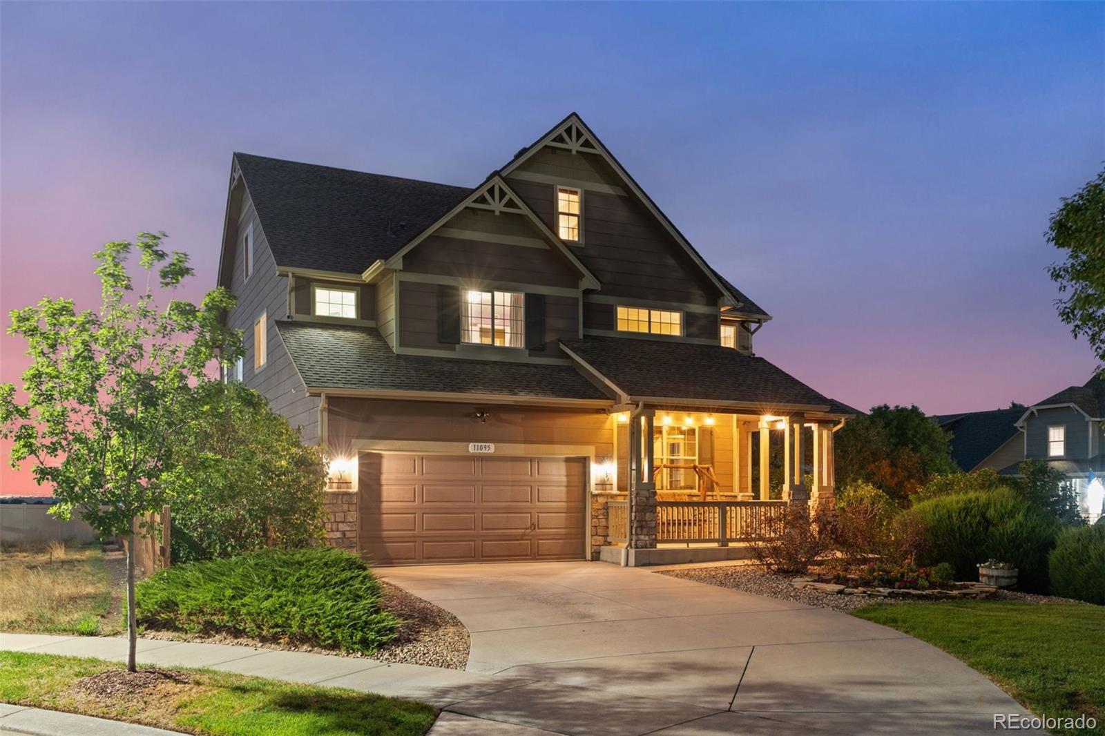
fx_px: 921
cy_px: 368
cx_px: 552
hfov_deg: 61.9
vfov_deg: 43.6
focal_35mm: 30
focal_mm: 30
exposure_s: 10
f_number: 8
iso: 800
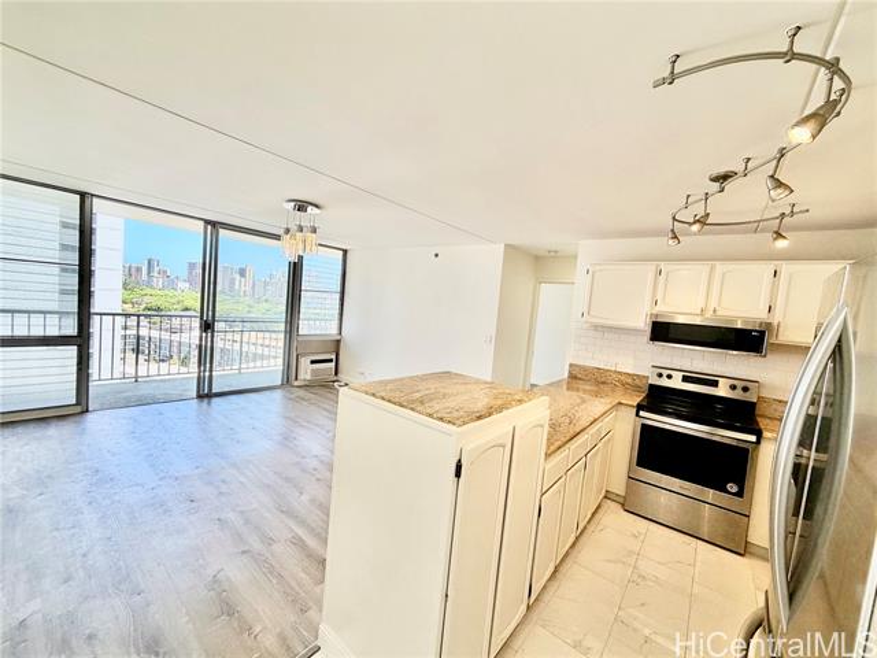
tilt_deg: -5.5
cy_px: 329
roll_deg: -5.0
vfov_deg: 85.7
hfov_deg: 102.1
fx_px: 355
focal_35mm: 14
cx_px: 438
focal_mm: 2.22
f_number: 2.2
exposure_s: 1/149
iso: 50
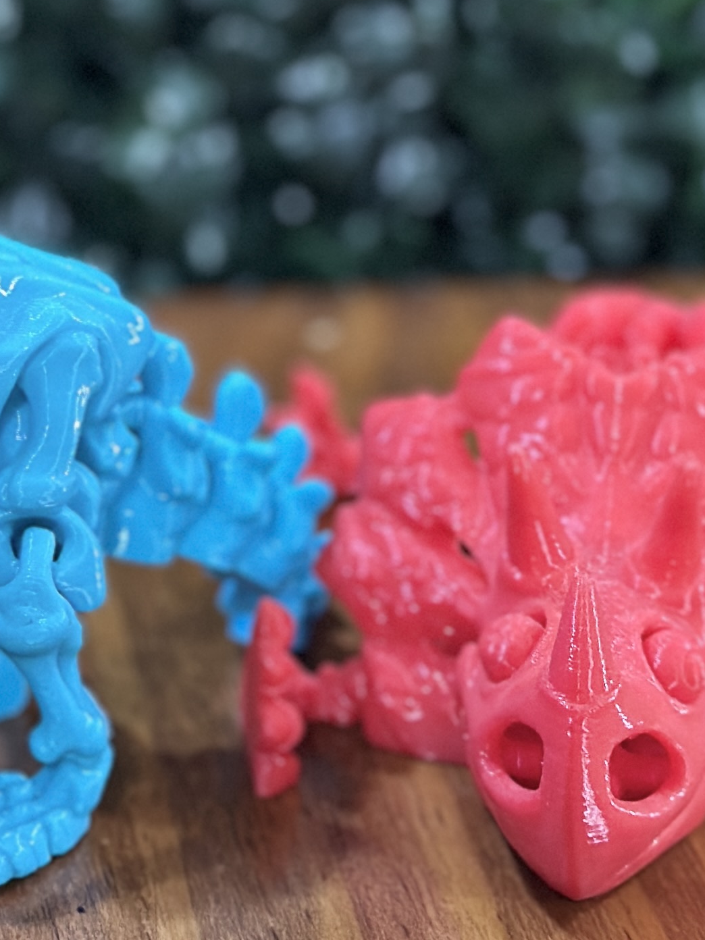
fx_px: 3775
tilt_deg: -19.1
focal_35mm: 139
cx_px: -64
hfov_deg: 10.5
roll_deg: -0.1
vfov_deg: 14.1
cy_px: 195
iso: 500
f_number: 1.78
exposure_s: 1/33
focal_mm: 6.86
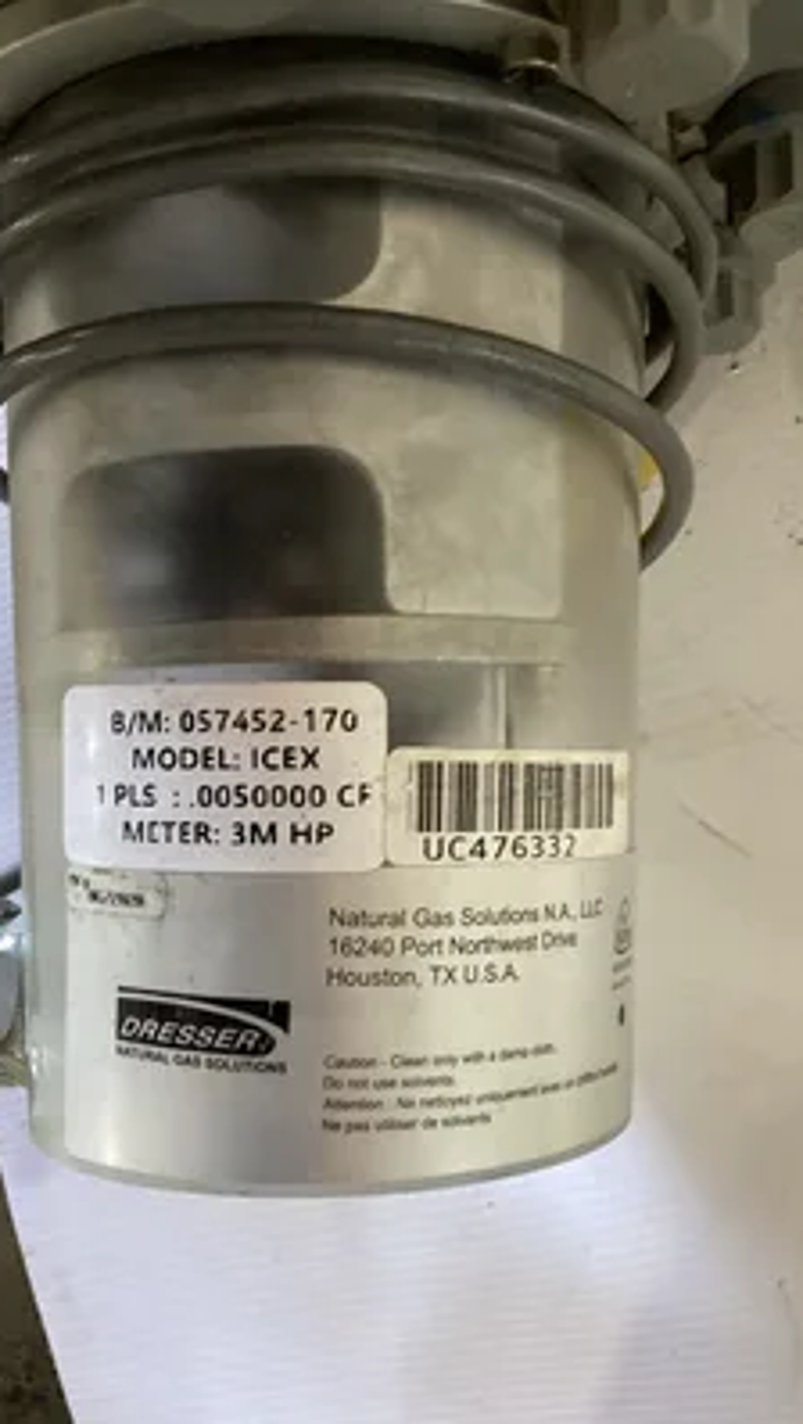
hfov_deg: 34.7
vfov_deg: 58.0
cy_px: 714
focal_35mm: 34
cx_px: 430
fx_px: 1284
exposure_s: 1/40
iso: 320
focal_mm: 3.3
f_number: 2.4
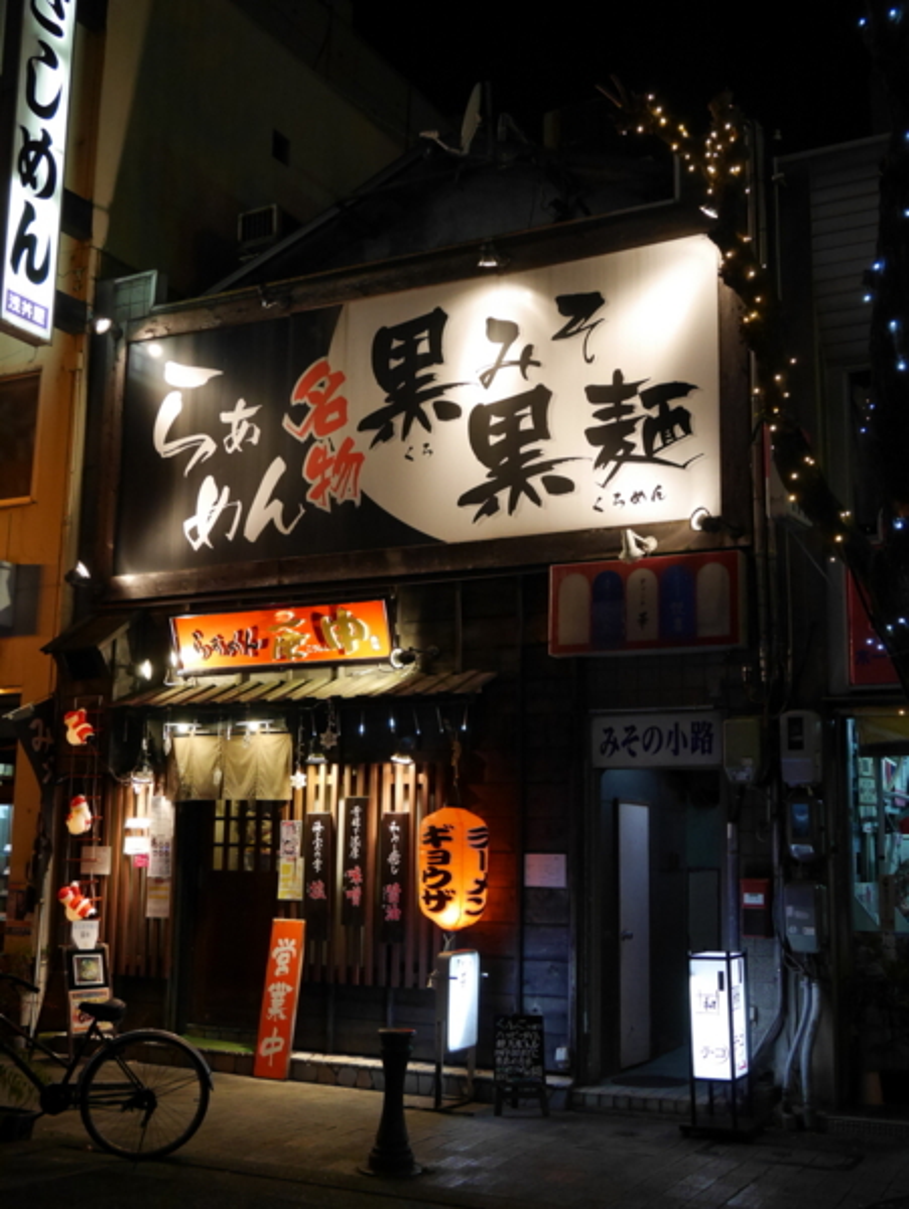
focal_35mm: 40
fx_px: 1399
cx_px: 454
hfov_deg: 36.0
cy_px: 604
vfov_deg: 46.8
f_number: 5
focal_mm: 20
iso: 2000
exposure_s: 1/60
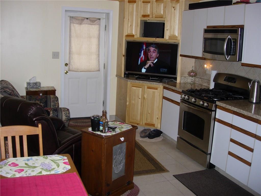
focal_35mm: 38
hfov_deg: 49.0
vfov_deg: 37.7
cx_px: 130
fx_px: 287
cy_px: 98
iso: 102
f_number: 2.8
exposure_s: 1/82.9
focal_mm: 7.8
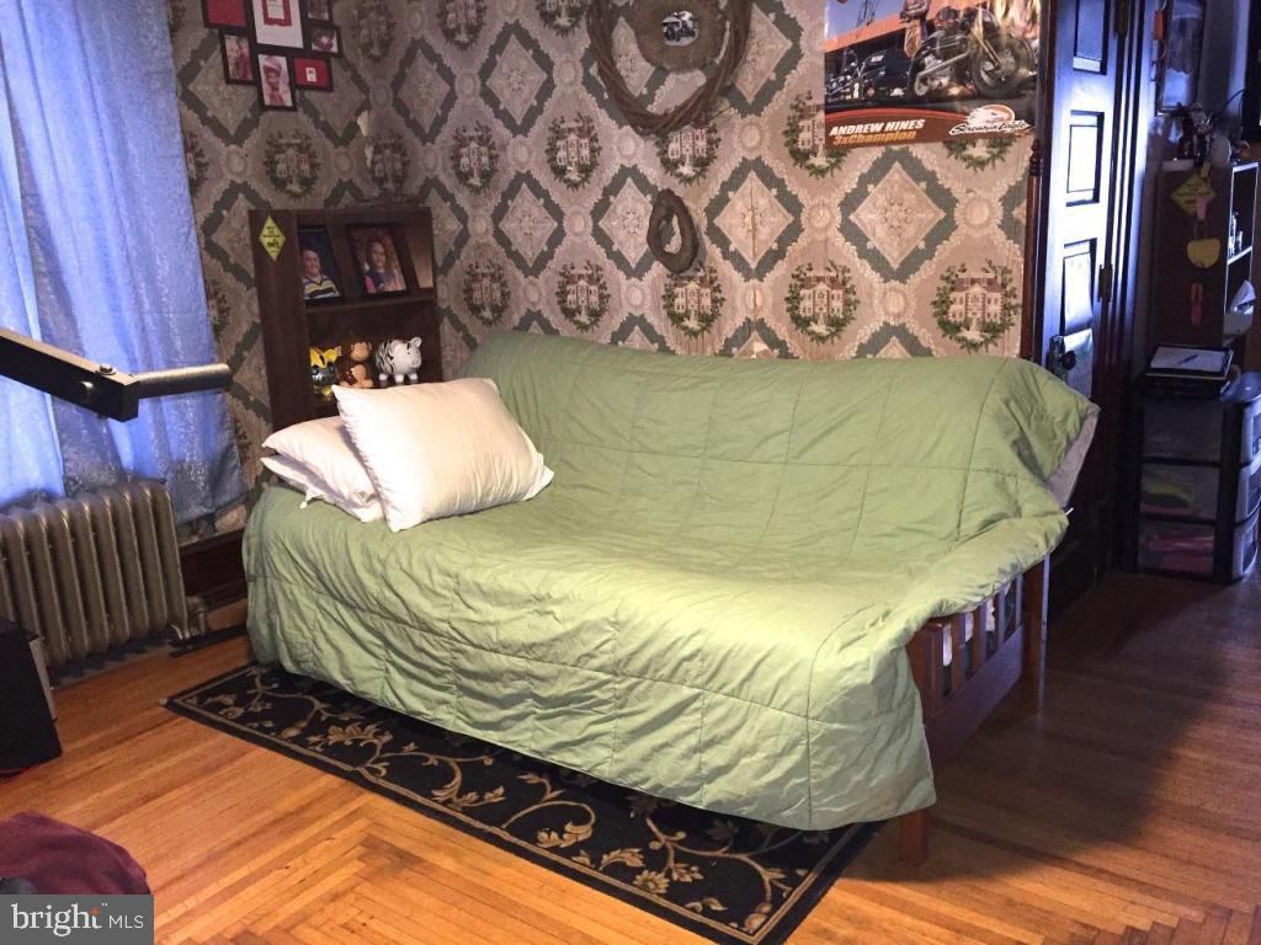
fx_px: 1056
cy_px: 472
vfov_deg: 48.2
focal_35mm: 29
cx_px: 630
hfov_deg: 61.7
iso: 250
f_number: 2.2
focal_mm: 4.15
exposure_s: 1/16
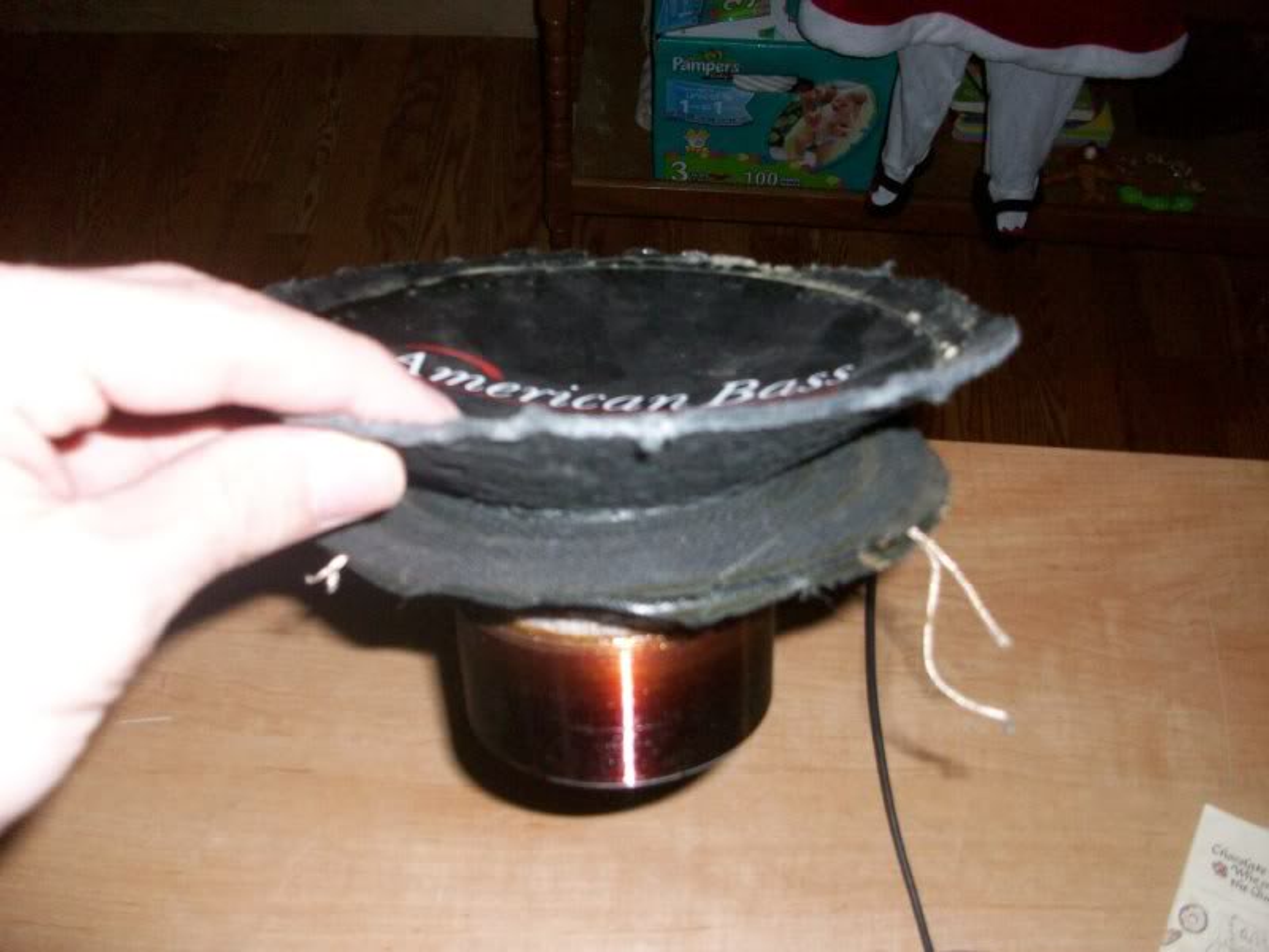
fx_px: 1246
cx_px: 634
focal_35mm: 34
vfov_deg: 41.8
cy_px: 476
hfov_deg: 54.0
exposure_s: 1/60
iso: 160
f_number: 2.8
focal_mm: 5.7
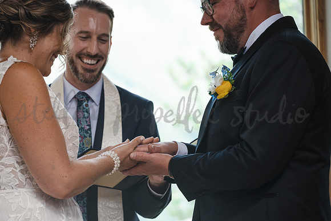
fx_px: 1838
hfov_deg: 10.3
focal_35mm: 200
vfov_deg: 6.9
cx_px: 166
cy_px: 110
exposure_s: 1/160
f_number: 6.3
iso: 1000
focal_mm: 200
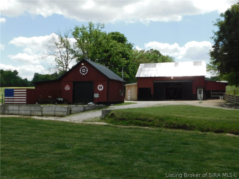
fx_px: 249
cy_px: 90
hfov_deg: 51.4
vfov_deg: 39.7
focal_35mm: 36
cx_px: 120
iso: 125
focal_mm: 6.3
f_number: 3.5
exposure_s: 1/1000
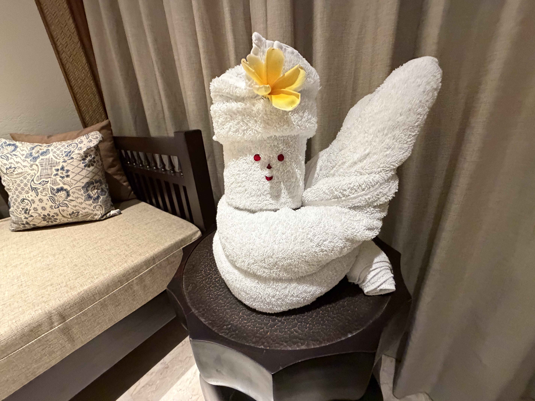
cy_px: 200
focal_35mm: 14
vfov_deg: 85.7
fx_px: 216
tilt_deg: -19.7
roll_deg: +3.3
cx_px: 268
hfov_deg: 102.1
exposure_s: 1/50
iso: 500
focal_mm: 2.22
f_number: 2.2
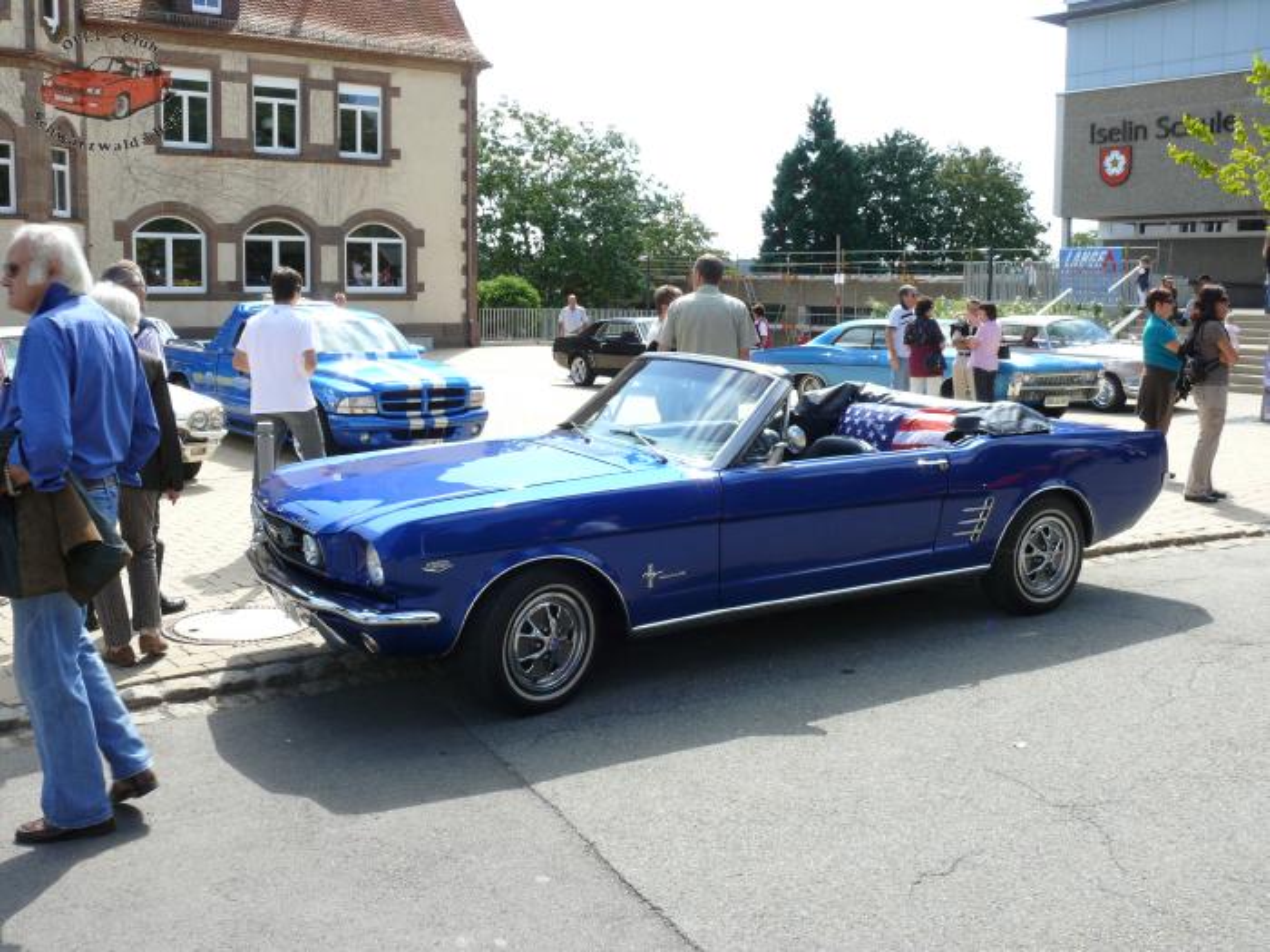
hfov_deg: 52.6
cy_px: 476
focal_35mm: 35
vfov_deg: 40.7
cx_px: 635
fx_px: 1284
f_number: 5.6
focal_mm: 7.4
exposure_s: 1/200
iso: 100
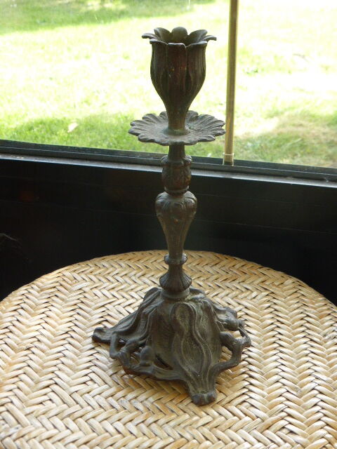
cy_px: 224
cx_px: 168
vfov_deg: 36.2
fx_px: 688
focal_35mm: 53
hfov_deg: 27.5
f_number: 4.4
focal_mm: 9
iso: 250
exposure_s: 1/125
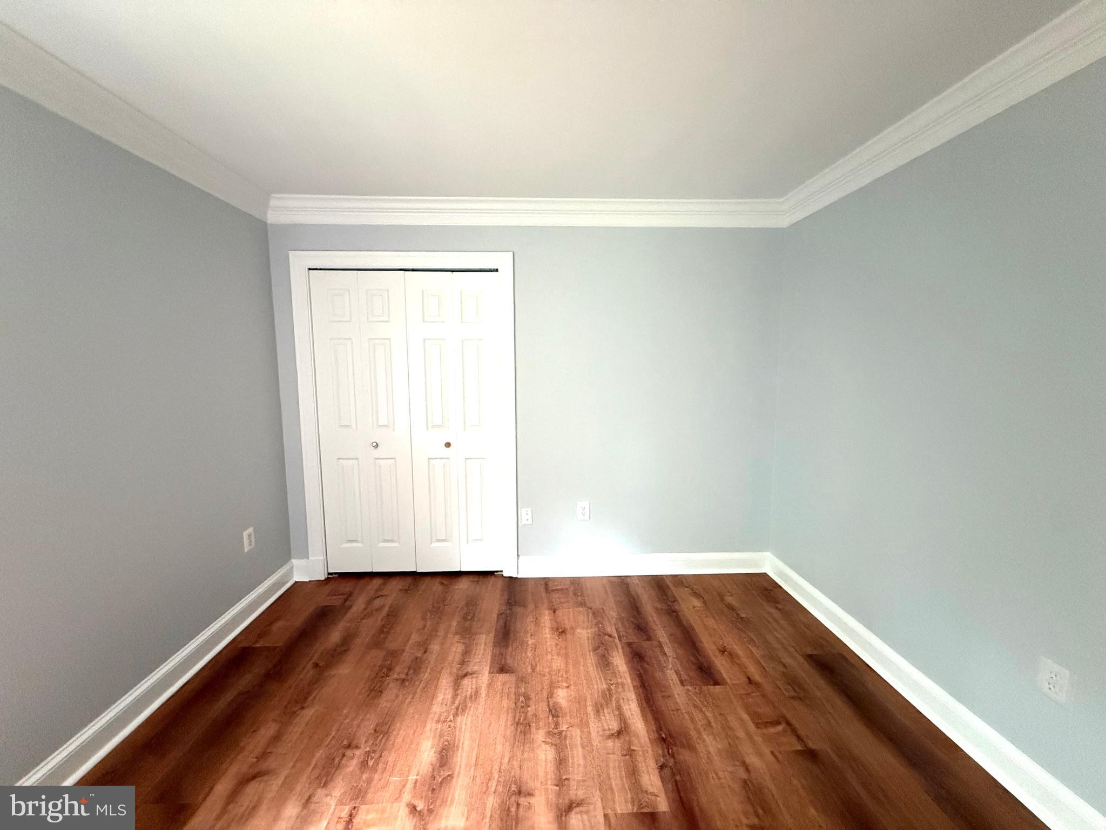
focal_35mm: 14
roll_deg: -0.2
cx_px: 553
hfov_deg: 102.1
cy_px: 415
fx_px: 447
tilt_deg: -6.0
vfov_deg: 85.7
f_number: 2.2
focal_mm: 2.22
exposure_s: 1/60
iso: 1000
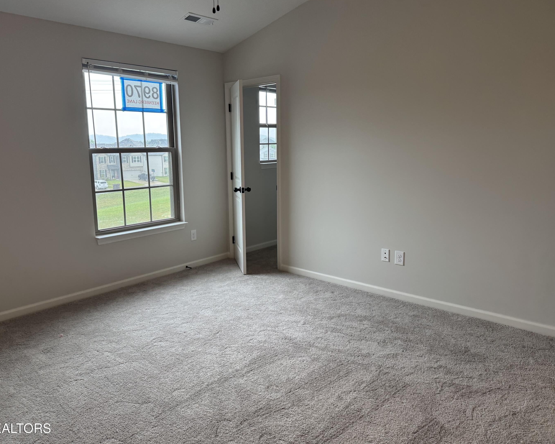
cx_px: 261
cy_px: 219
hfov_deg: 66.0
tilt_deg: -9.9
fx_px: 427
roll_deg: +1.5
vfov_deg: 54.9
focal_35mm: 26
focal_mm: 6.76
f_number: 1.78
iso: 125
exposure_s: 1/120
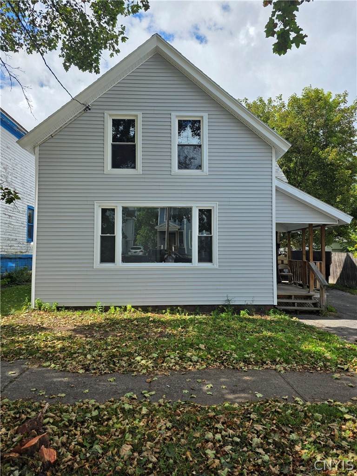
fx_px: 316
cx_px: 178
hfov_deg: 58.9
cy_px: 238
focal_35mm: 23
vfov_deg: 73.9
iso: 80
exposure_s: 1/10000
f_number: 1.7
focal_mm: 6.3
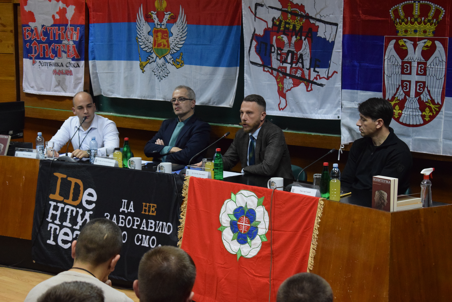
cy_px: 151
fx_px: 1036
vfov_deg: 16.6
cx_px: 226
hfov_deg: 24.6
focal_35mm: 82
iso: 3600
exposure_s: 1/60
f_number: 5.6
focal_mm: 55
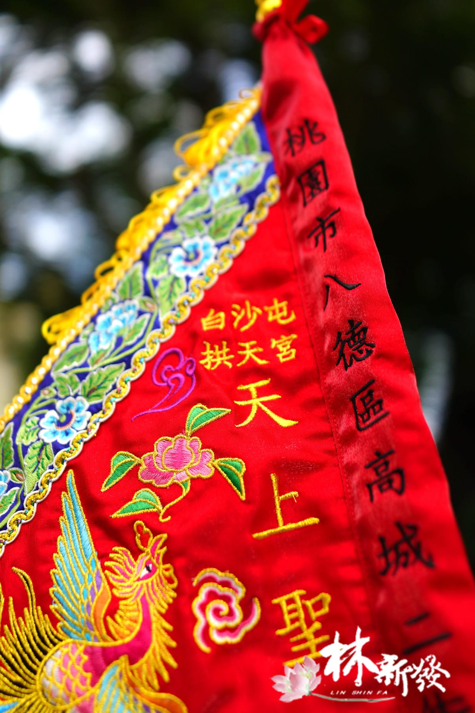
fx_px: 693
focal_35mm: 35
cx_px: 238
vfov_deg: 54.4
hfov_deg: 37.9
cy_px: 356
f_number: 2
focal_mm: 35
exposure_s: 1/1250
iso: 250
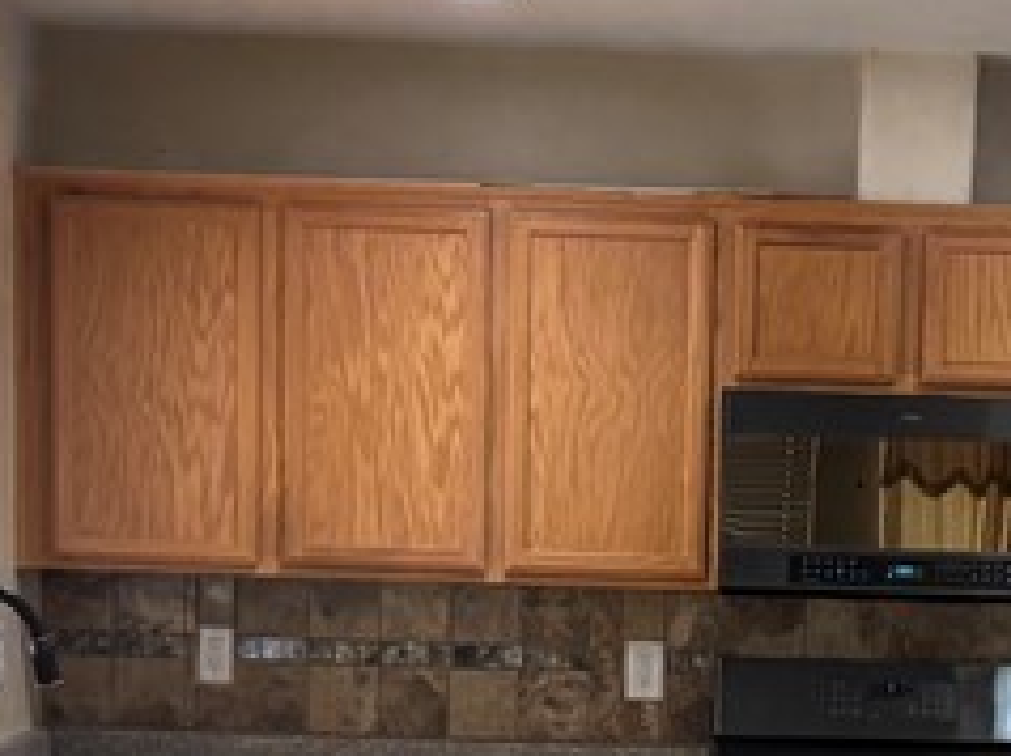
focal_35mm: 112
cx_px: 811
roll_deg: +0.5
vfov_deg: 12.8
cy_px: 964
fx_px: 3268
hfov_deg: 17.4
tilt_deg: -4.1
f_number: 1.6
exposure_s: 1/60
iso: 160
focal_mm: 5.96
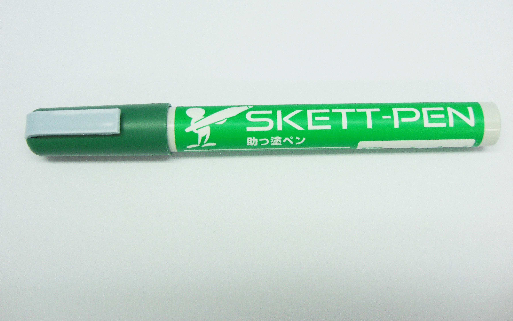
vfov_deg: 31.2
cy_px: 141
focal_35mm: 41
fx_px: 573
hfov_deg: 48.2
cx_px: 252
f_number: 2.8
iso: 100
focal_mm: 7.9
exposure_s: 1/50
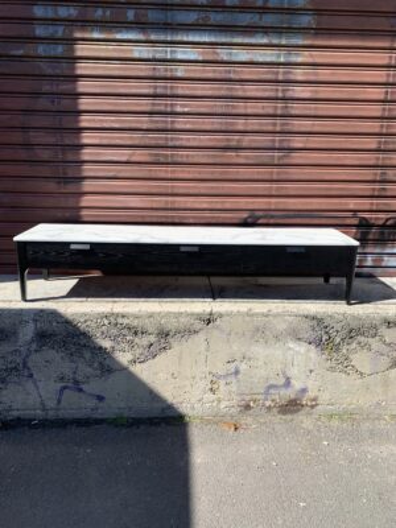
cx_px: 198
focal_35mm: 26
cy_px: 264
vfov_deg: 67.3
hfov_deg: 53.1
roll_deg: -0.8
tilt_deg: -15.2
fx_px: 397
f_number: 1.8
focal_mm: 4.25
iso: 25
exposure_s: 1/1043
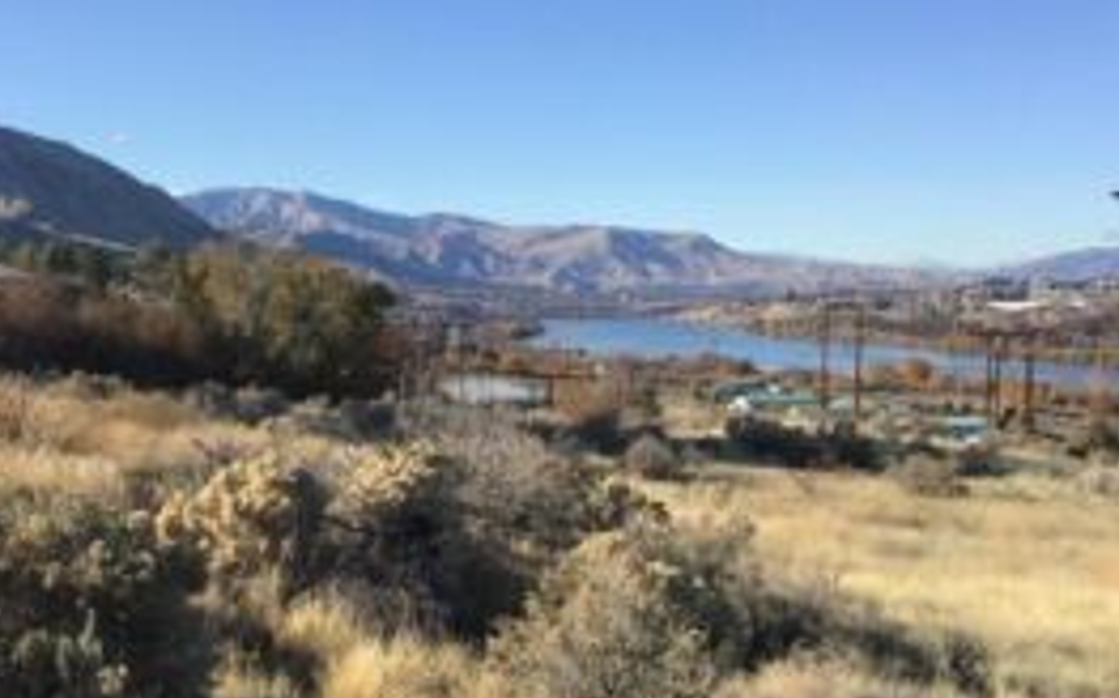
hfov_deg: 39.7
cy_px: 430
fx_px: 1524
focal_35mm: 50
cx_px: 340
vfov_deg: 25.7
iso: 25
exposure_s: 1/1018
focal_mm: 3.3
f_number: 2.4
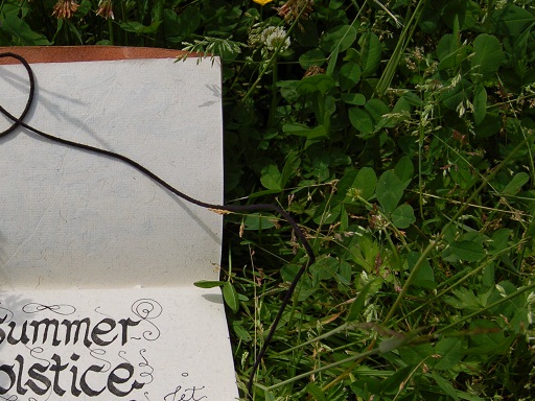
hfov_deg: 28.7
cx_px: 62
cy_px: 230
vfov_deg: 22.6
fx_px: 1005
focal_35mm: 65
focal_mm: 24
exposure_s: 1/800
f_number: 8
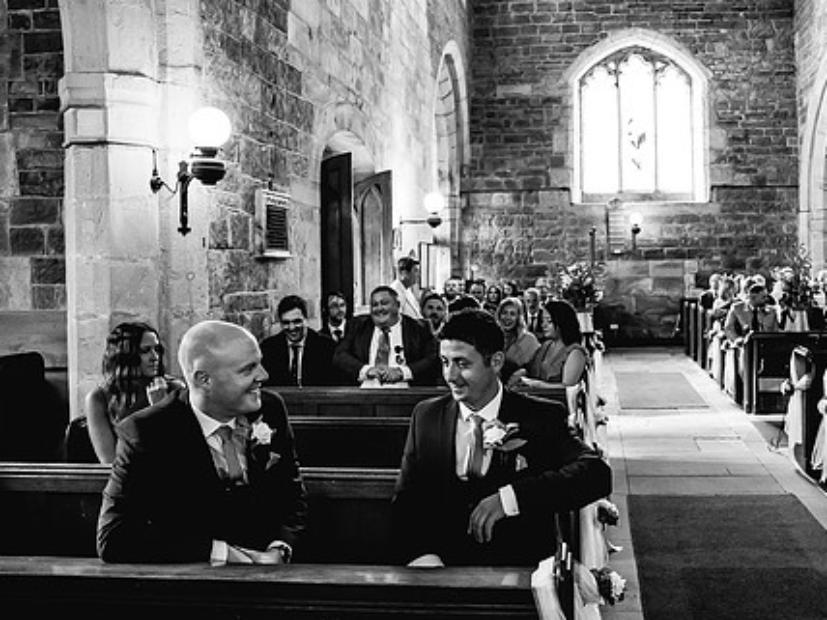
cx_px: 529
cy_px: 279
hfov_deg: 56.0
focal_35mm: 32
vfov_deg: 44.1
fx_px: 765
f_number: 2.5
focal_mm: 24
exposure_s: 1/200
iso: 6400
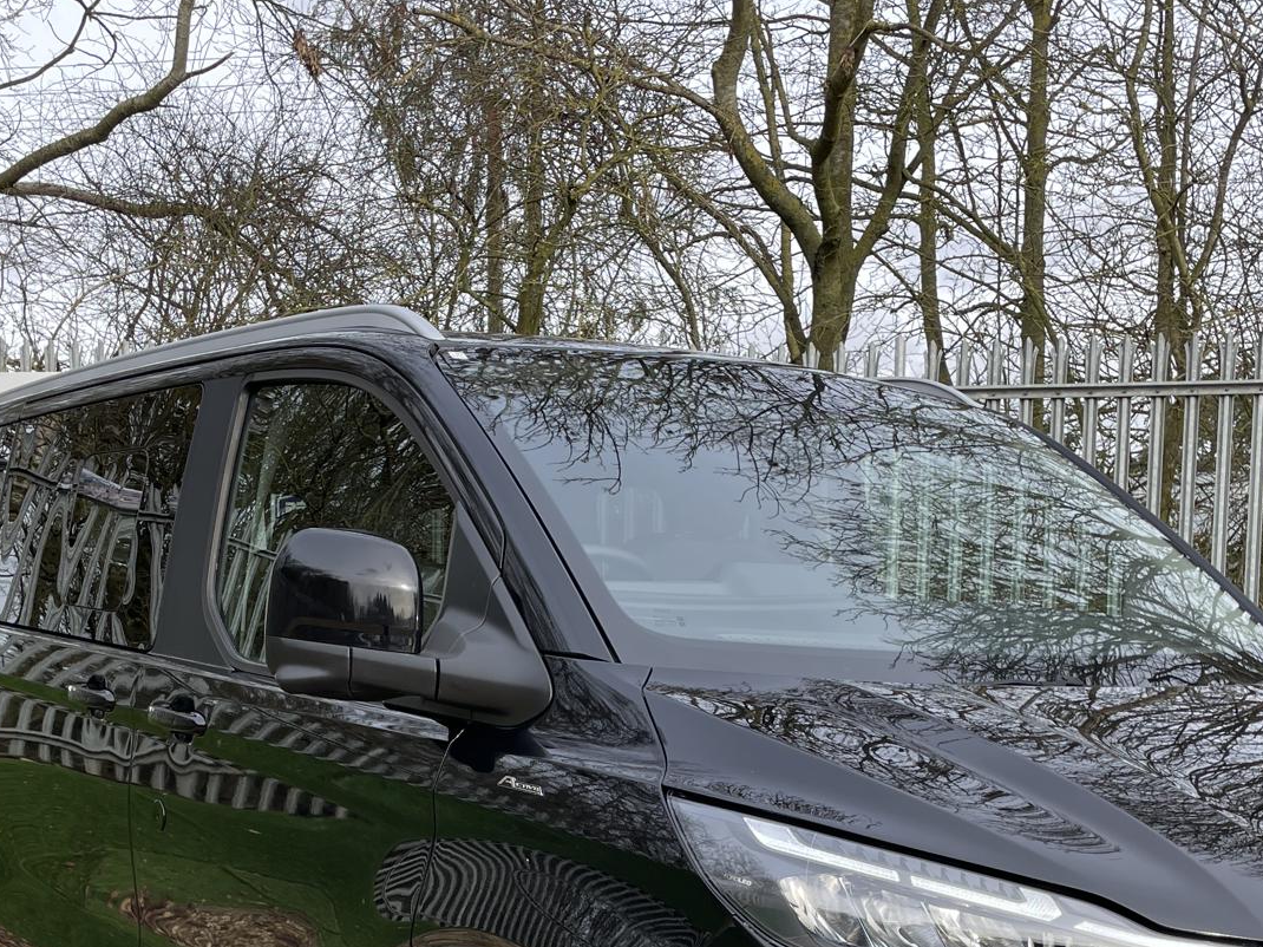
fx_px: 1787
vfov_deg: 28.4
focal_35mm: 49
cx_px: 609
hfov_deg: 38.9
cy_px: 866
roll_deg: +0.4
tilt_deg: -6.3
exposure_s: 1/467
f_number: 1.6
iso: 32
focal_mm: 4.2
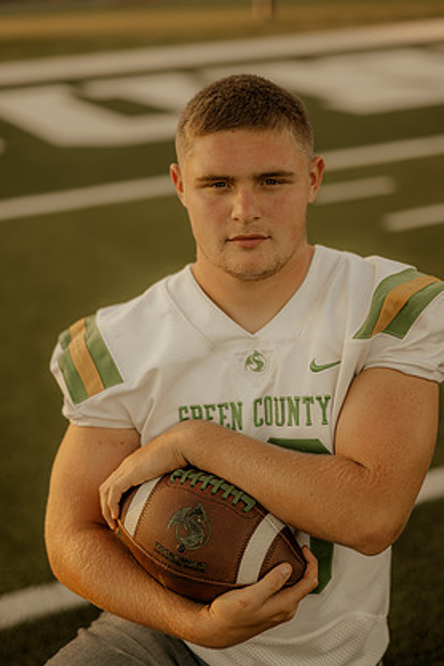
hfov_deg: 25.1
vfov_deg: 36.9
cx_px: 228
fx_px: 999
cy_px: 342
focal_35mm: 54
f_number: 1.4
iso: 64
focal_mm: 50
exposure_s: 1/400
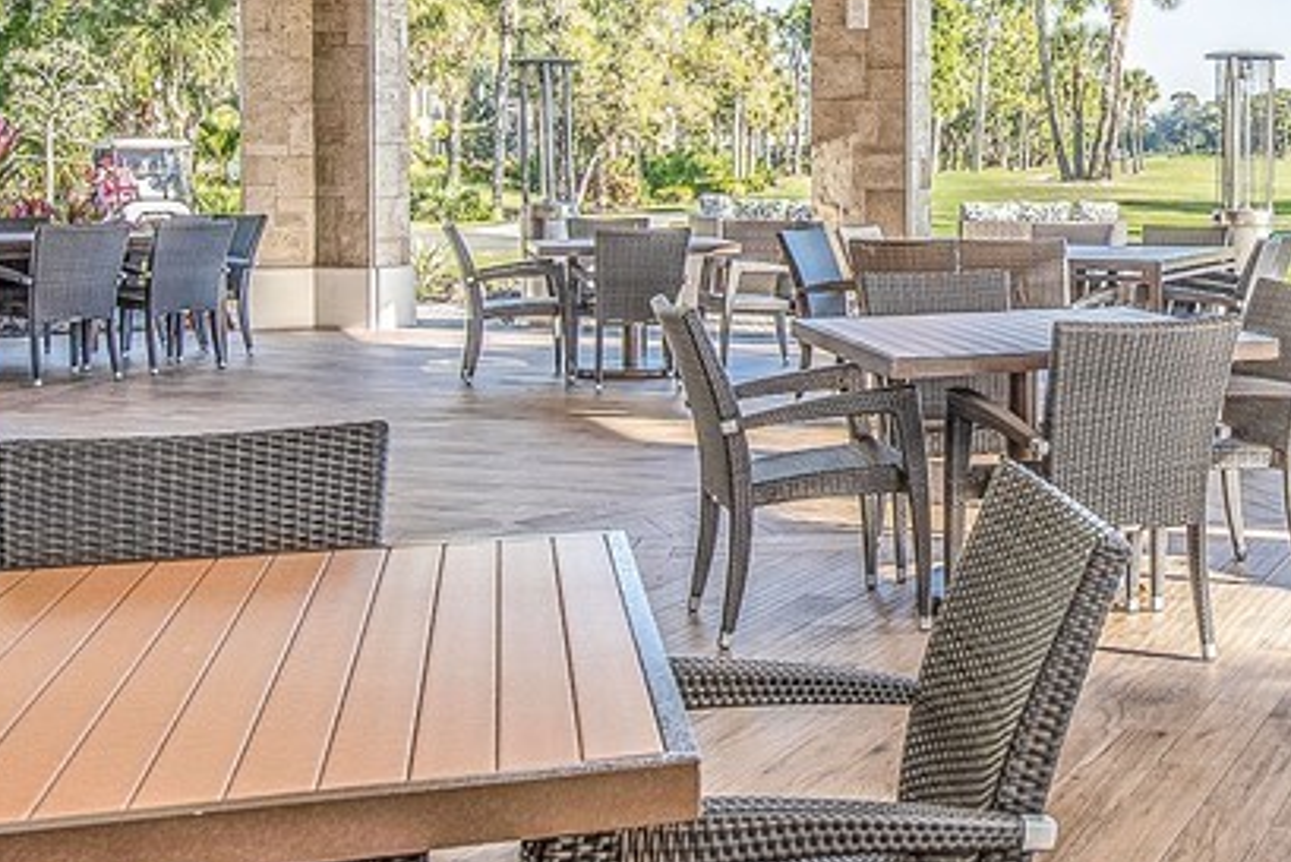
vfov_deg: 25.1
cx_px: 1166
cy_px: 180
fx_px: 1901
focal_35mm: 53
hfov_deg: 35.3
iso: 100
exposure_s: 1/125
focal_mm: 20
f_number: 5.6
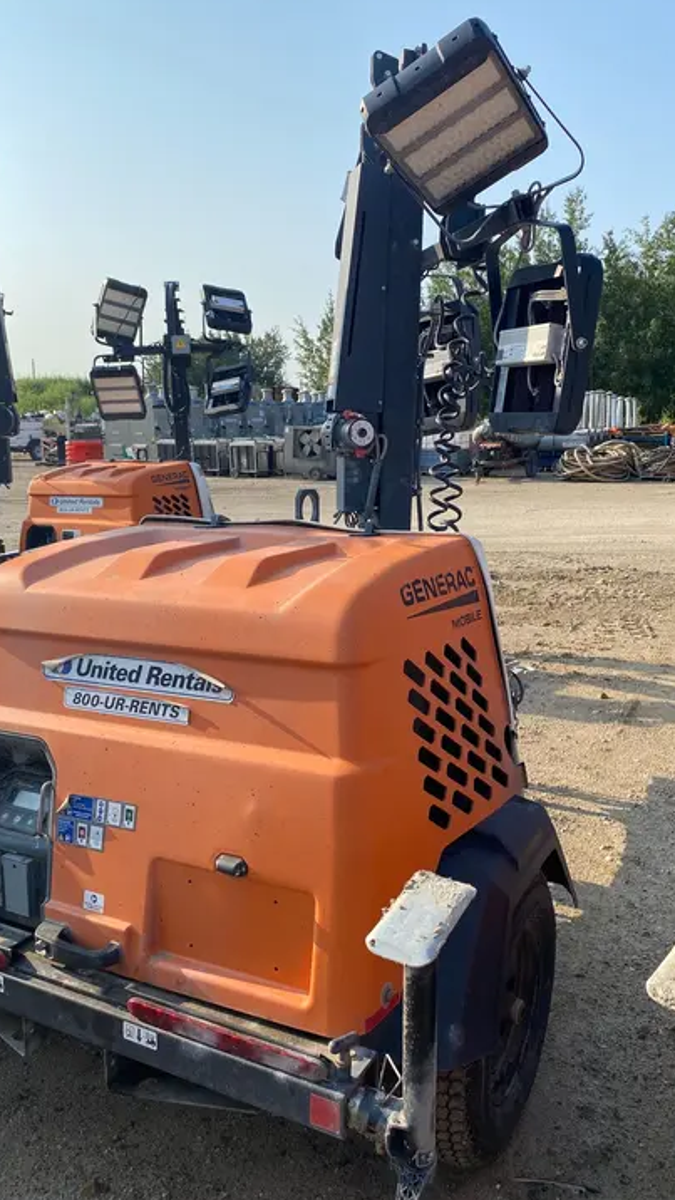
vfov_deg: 66.1
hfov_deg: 40.2
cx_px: 345
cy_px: 604
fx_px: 922
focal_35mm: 29
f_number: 1.8
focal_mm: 4.25
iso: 32
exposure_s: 1/1754
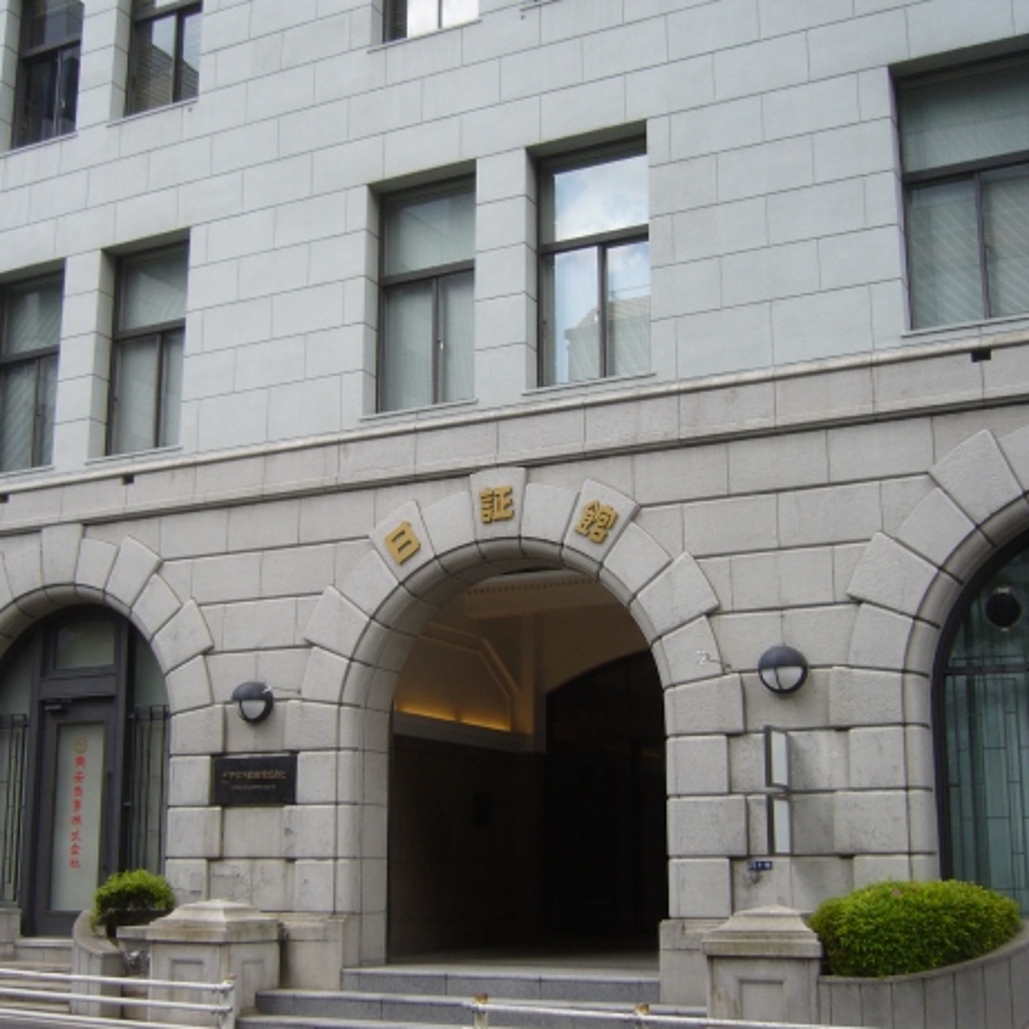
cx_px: 503
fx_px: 1446
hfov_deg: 39.2
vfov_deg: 39.1
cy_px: 550
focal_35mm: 43
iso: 80
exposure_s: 1/250
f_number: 2.8
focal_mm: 5.8
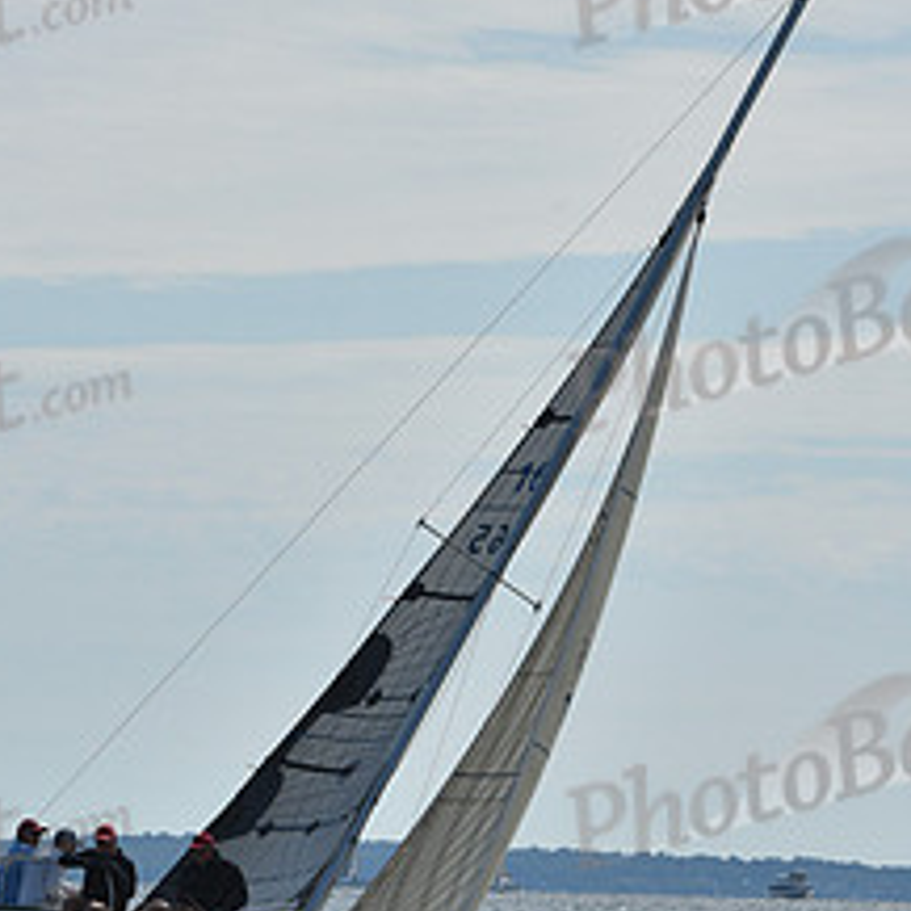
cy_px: 605
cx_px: 351
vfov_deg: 4.4
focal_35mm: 398
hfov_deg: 4.4
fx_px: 11850
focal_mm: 175
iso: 320
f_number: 13
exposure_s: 1/1000
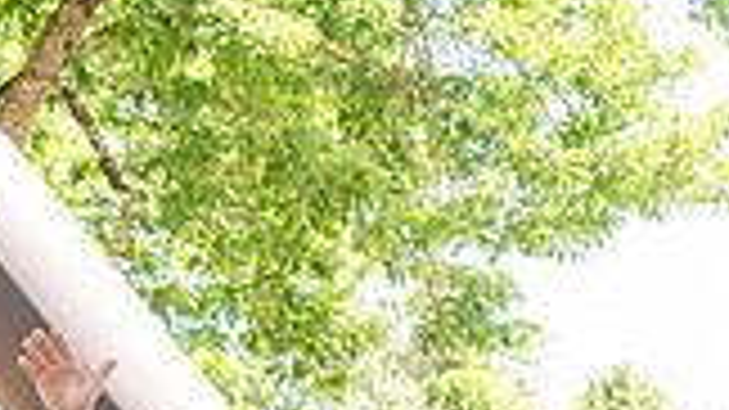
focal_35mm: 135
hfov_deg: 15.8
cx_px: 198
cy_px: 658
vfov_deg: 8.7
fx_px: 2609
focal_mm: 24
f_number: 3.5
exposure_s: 1/400
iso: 500
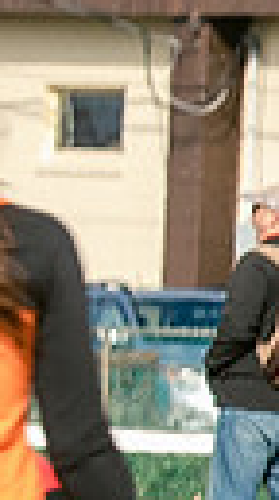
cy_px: 276
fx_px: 30456
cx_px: -2509
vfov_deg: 0.9
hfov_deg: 0.5
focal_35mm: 2302
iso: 250
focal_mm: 155
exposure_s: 1/1600
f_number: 5
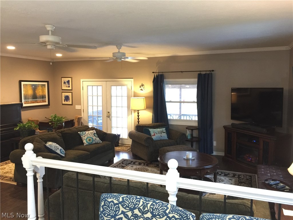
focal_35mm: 29
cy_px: 110
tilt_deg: -5.8
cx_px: 146
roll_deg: -0.3
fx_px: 245
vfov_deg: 48.2
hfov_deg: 61.7
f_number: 2.2
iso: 125
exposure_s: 1/8
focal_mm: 4.15
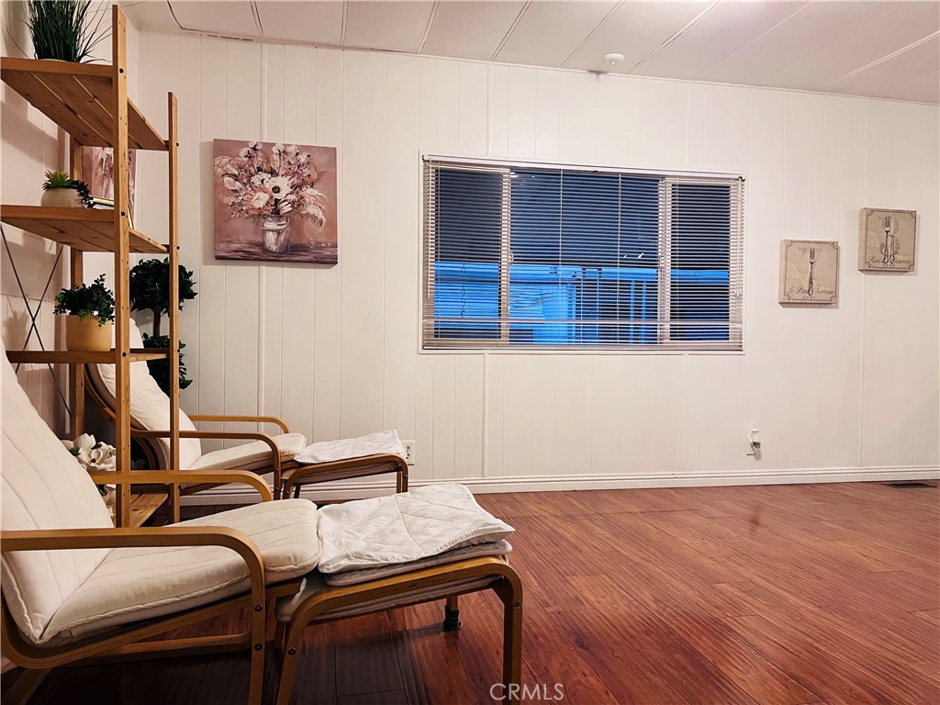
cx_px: 470
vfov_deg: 53.1
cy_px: 352
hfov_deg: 67.3
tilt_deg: -0.8
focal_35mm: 26
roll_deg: -0.6
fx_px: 706
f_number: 1.5
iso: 200
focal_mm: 5.7
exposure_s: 1/60
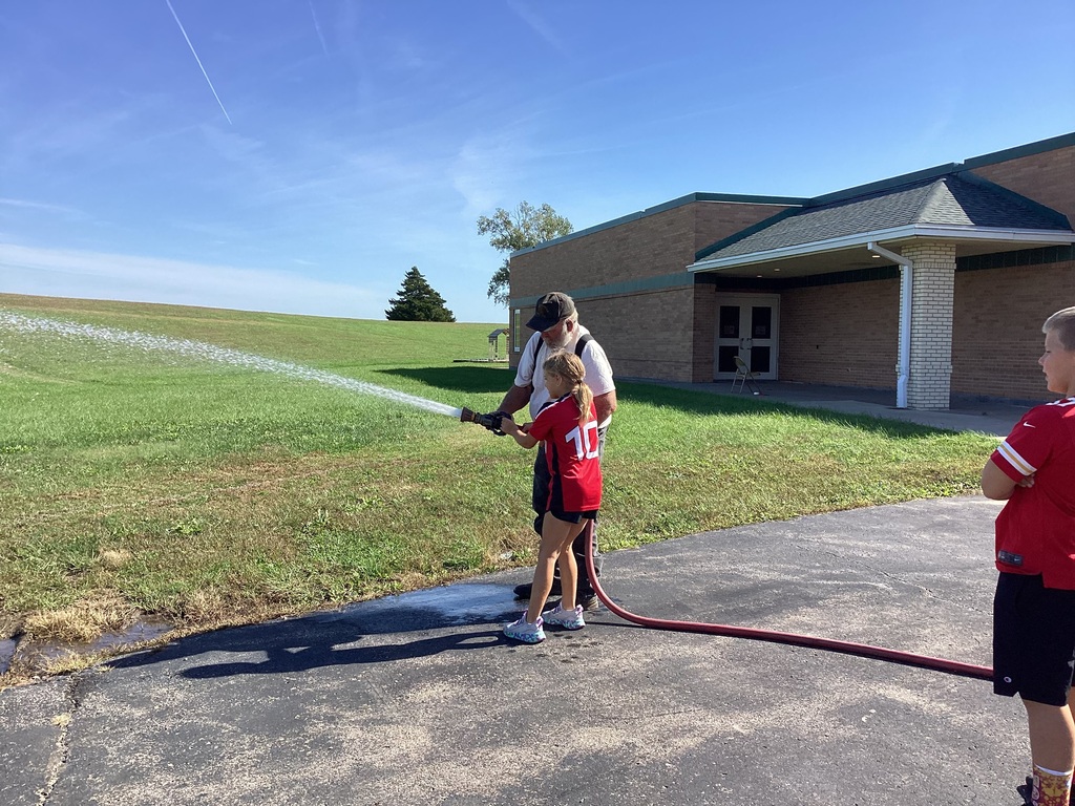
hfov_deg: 58.4
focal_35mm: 31
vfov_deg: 45.4
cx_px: 538
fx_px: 963
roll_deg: -1.9
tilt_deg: -3.4
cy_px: 403
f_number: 2.4
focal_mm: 3.3
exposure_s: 1/1087
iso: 25
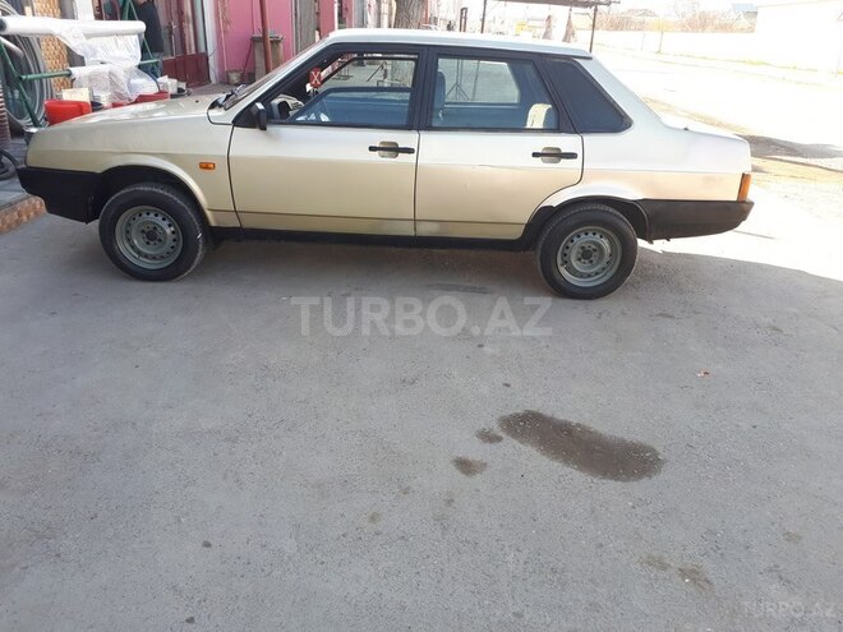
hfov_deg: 65.3
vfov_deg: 51.4
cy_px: 316
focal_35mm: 27
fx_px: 658
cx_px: 422
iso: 40
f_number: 1.9
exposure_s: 1/194
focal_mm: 3.6
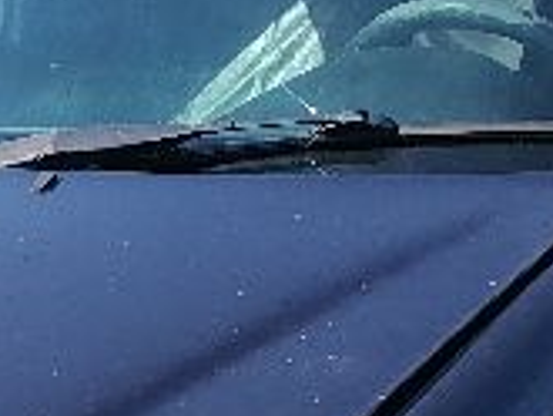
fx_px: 2574
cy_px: 564
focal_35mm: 161
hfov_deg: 11.9
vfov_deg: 9.1
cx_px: -164
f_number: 1.8
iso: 50
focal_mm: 4.25
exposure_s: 1/746
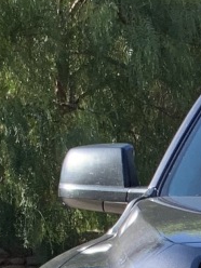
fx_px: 1301
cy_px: 513
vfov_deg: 10.9
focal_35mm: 168
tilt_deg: -13.5
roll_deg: +0.6
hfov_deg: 8.1
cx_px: 484
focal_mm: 4.25
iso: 25
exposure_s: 1/789
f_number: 1.8
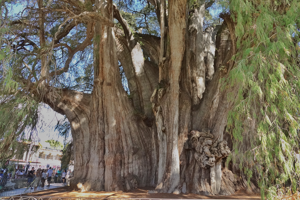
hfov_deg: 73.7
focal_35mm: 24
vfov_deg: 53.1
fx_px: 200
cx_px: 150
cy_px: 100
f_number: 4.5
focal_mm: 8.8
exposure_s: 1/1000
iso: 1600
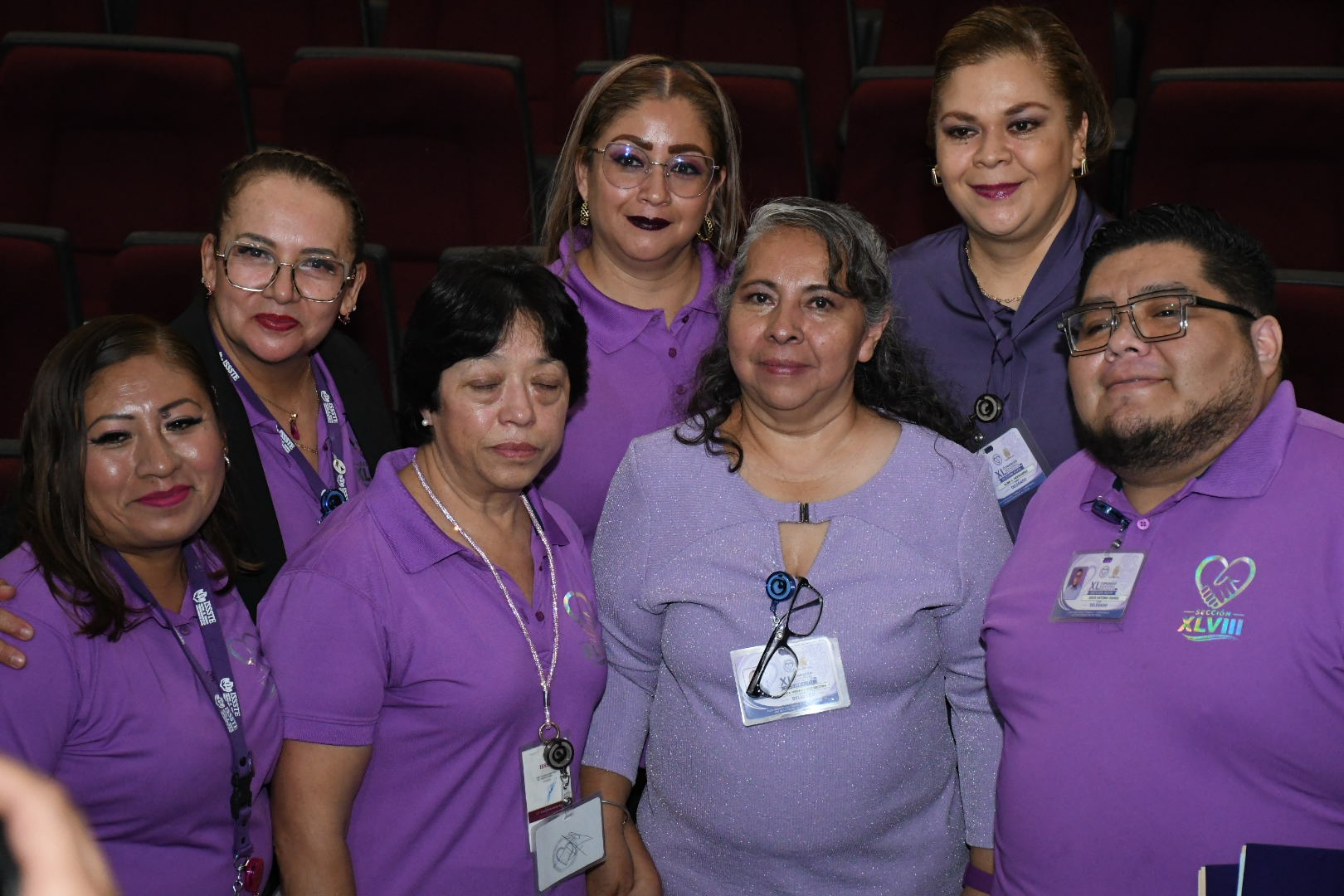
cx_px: 672
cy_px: 448
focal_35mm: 90
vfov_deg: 15.2
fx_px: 3360
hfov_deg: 22.6
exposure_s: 1/125
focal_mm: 60
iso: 4000
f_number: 6.3
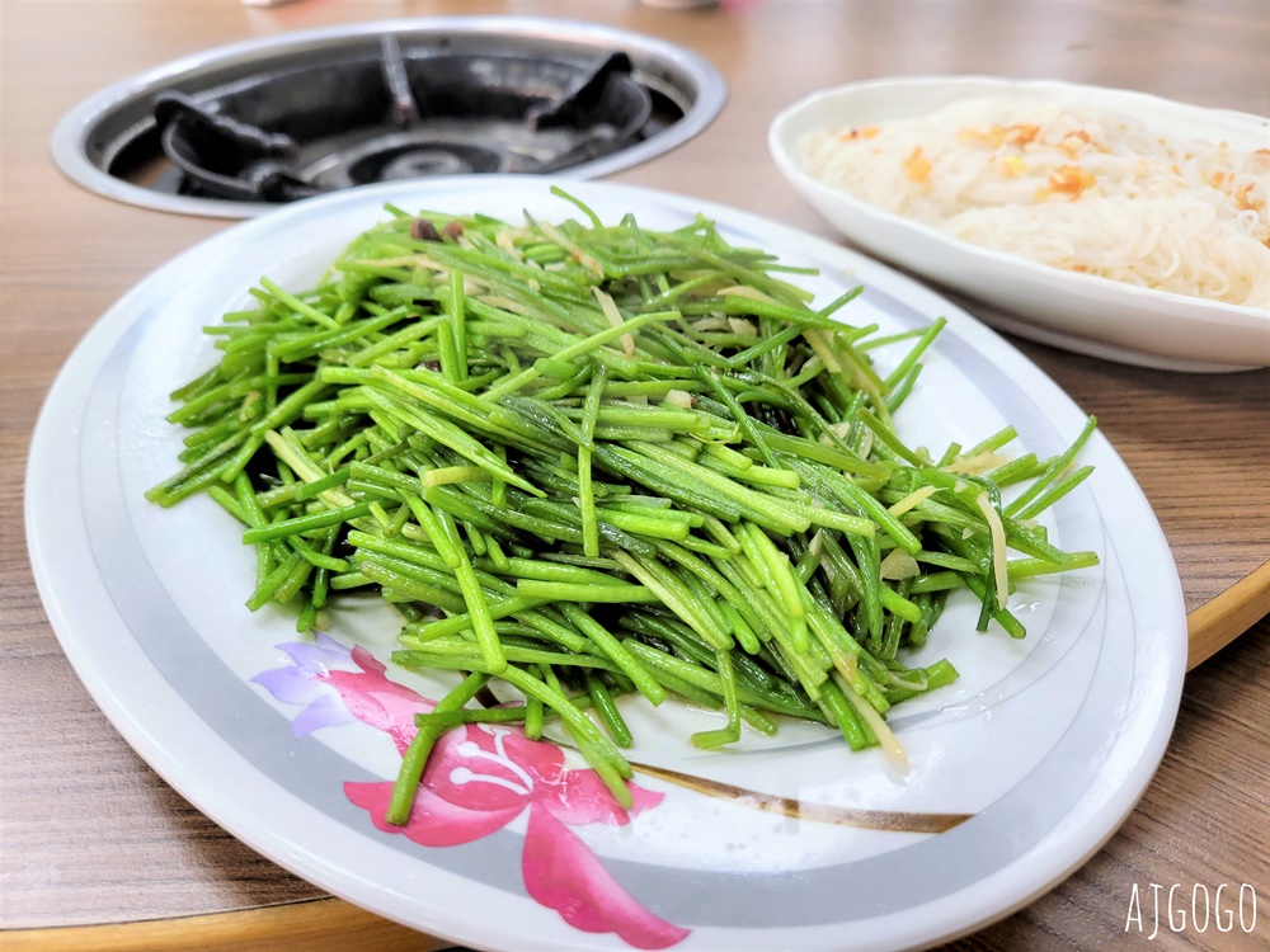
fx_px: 954
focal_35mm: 26
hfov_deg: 67.3
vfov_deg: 53.1
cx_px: 635
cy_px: 476
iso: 125
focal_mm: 5.4
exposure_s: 1/119
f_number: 1.8
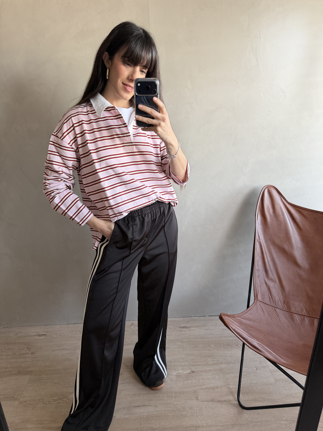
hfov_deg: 56.8
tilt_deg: -25.6
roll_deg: +1.9
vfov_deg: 71.6
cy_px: 216
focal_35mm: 24
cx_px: 162
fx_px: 299
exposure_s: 1/60
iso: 320
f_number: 1.78
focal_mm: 6.76
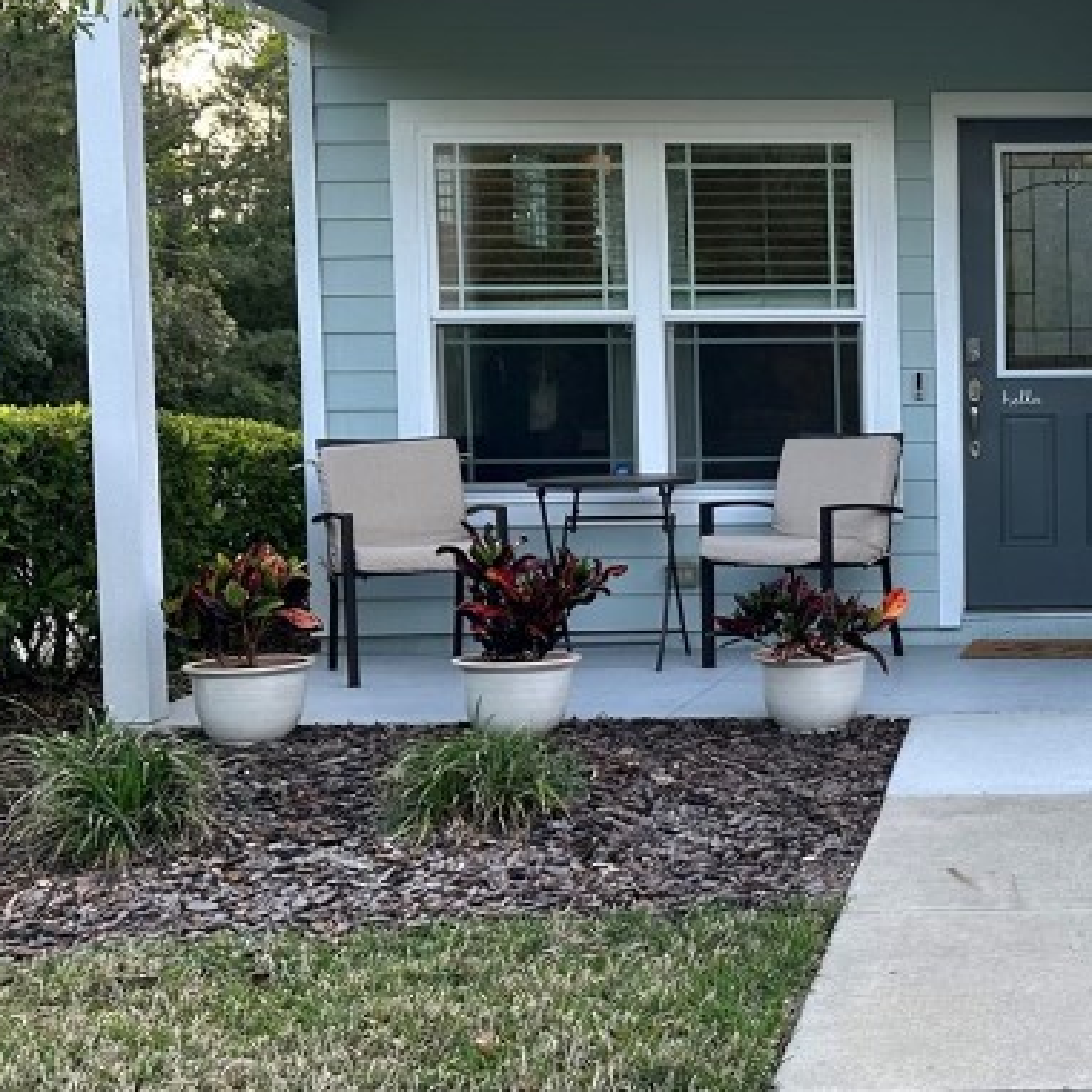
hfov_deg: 27.8
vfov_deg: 30.0
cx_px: 1155
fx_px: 2034
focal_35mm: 57
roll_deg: +0.5
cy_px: 507
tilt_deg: -3.1
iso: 80
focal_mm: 6.86
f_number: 1.78
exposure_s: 1/404
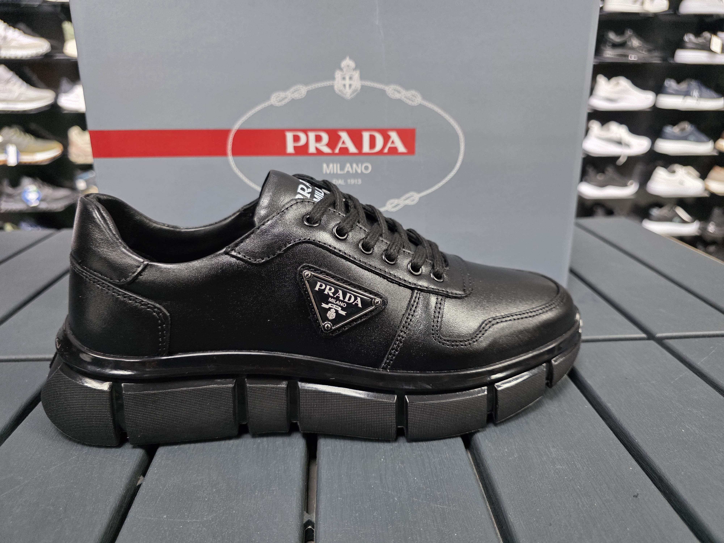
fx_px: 481
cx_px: 362
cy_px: 272
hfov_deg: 73.9
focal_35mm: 23
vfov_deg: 58.9
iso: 320
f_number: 1.7
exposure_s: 1/100
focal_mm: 6.3
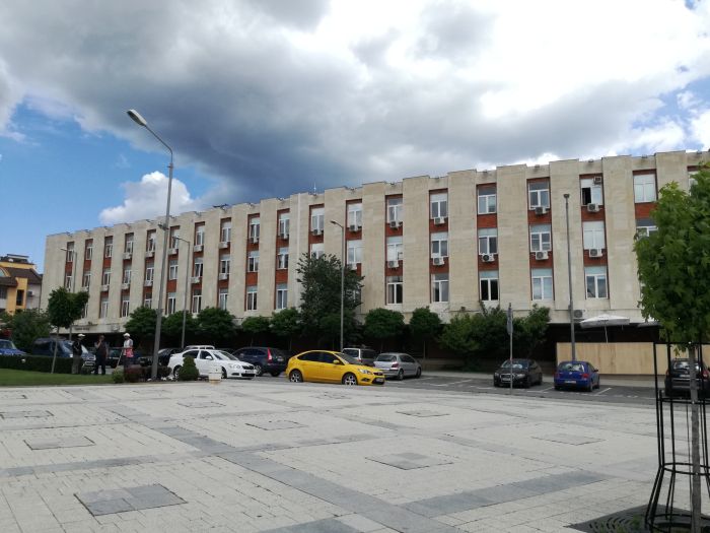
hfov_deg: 65.3
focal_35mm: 27
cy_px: 266
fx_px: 554
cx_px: 355
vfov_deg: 51.4
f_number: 2
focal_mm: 3.79
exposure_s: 1/1215
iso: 50
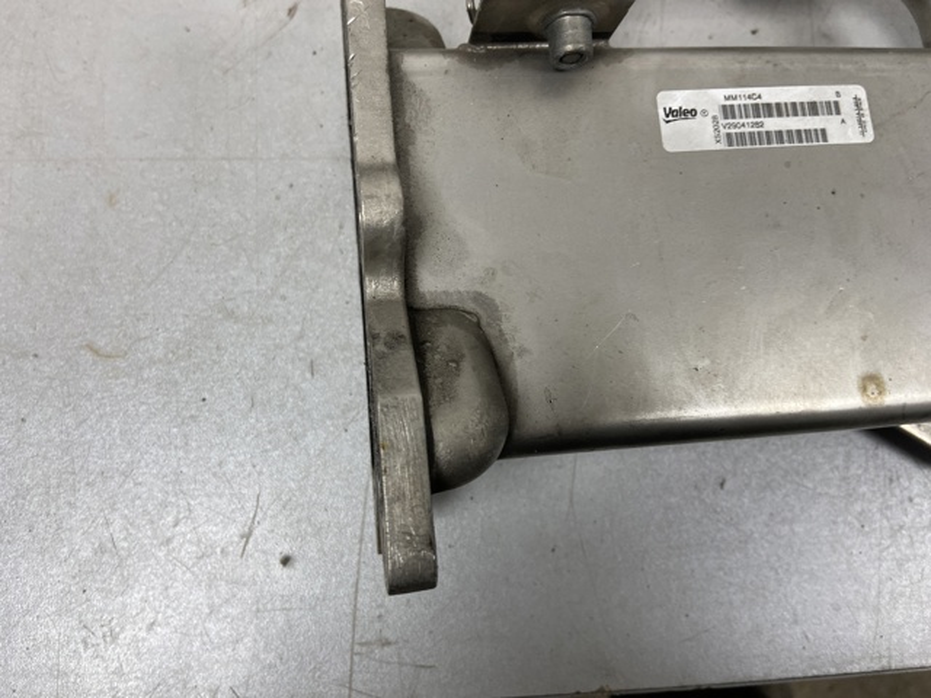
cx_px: 466
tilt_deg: -79.9
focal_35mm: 26
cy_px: 349
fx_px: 699
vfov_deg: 53.1
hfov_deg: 67.3
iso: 100
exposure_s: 1/100
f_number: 1.8
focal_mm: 4.25
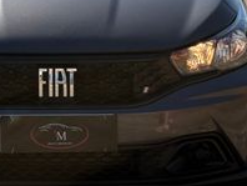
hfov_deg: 17.2
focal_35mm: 114
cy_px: -5
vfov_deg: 12.8
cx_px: 62
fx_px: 814
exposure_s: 1/6536
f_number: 1.78
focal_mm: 6.76
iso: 64
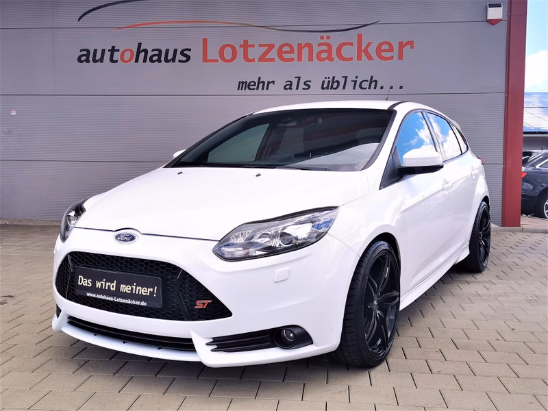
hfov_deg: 51.4
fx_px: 570
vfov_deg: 39.7
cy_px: 206
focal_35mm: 36
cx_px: 274
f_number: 1.8
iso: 50
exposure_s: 1/1114
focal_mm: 5.58
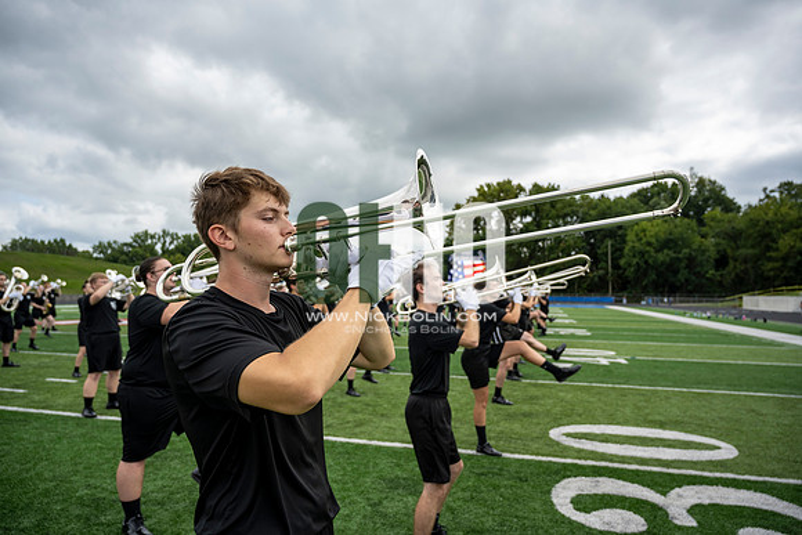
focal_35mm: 24
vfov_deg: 53.2
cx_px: 401
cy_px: 268
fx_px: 535
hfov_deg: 73.7
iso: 160
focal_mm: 24
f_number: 4
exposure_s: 1/800
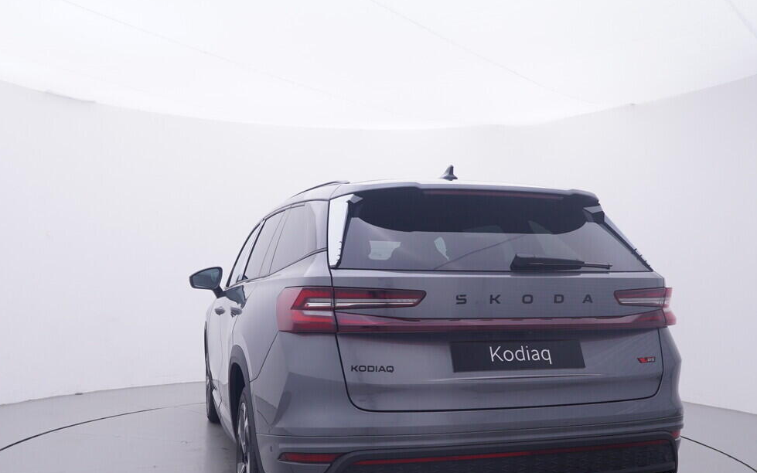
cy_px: 317
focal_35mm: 34
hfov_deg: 57.0
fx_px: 696
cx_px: 360
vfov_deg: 37.1
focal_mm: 15
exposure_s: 1/80
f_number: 5
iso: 200
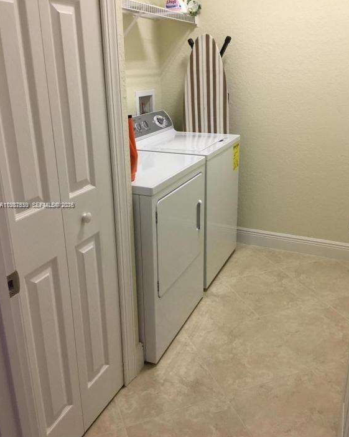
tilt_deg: -18.6
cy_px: 206
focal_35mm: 31
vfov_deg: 57.1
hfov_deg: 47.1
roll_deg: -0.4
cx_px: 177
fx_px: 400
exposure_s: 1/30
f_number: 2.2
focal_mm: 4.15
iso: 100
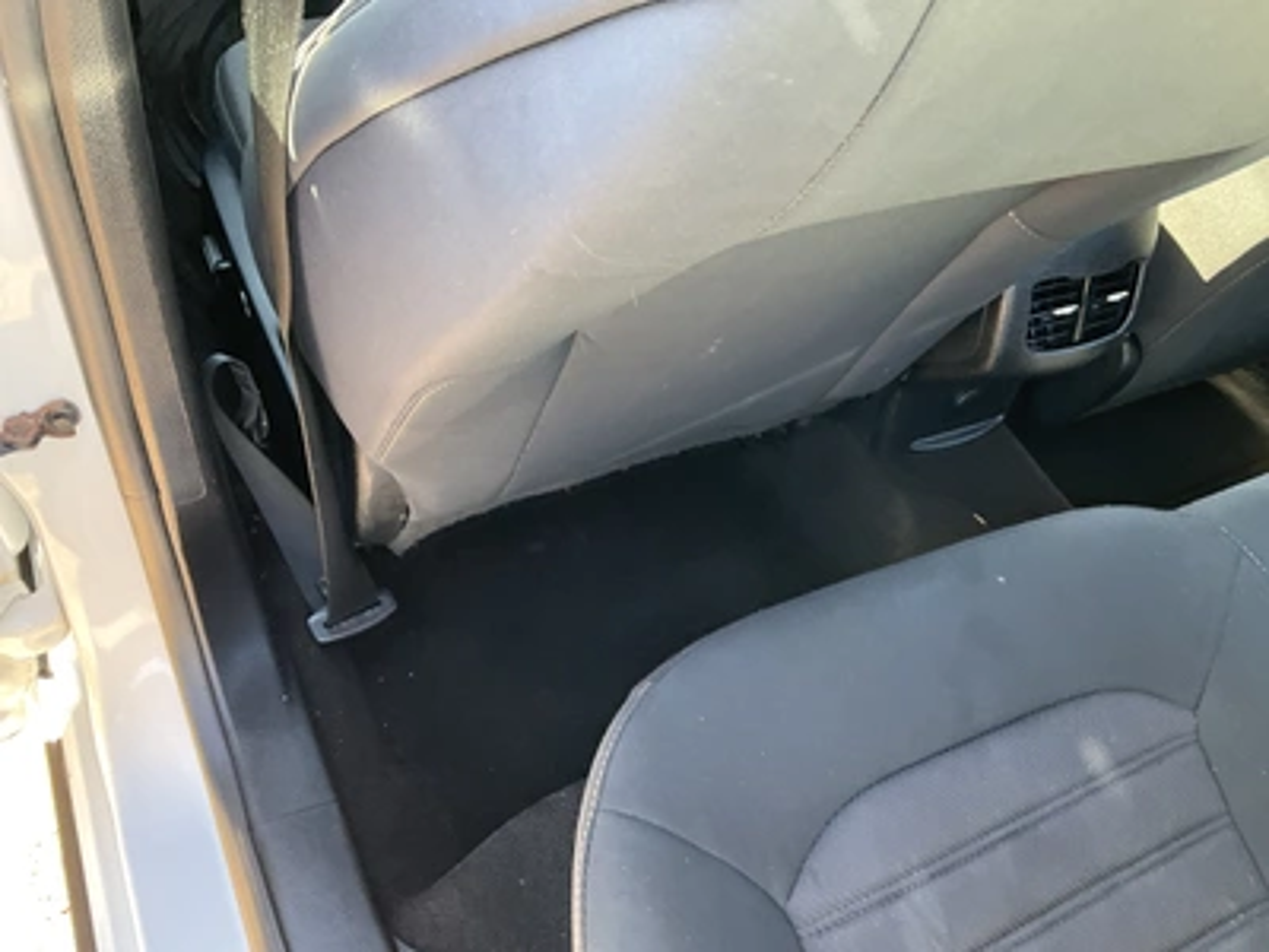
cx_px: 634
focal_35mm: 29
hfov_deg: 61.7
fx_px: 1063
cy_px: 476
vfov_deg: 48.2
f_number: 1.8
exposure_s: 1/60
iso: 160
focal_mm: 3
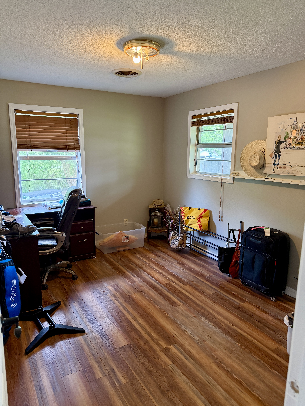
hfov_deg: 56.8
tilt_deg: -9.7
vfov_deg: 71.6
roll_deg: -0.5
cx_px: 152
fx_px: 282
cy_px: 203
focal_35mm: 24
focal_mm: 6.76
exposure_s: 1/60
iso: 250
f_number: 1.78
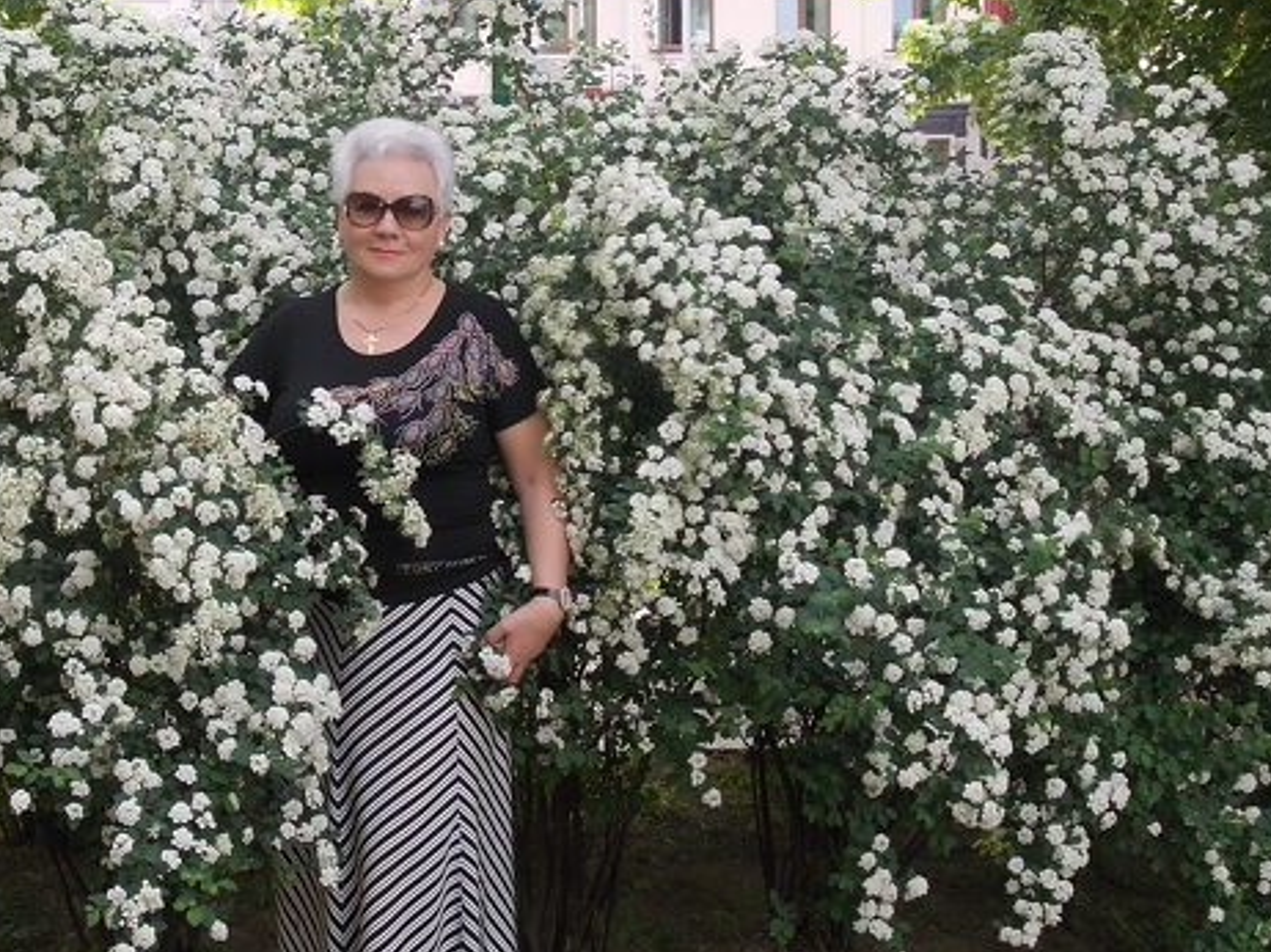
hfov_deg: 25.0
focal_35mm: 78
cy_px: 451
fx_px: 2862
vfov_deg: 18.9
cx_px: 487
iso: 80
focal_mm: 8.5
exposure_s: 1/100
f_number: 4
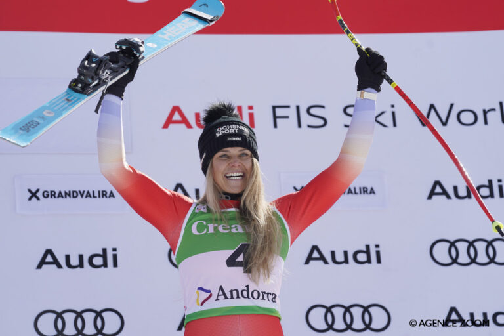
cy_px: 168
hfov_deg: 12.1
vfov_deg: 8.1
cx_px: 252
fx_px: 2380
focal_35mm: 170
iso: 100
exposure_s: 1/800
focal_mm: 170
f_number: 5.6
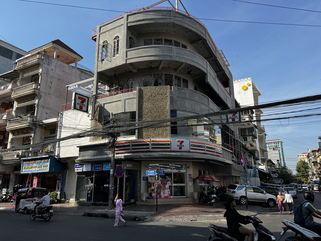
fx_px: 241
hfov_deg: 67.3
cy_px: 120
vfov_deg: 53.1
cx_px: 160
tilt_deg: +15.1
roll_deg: +0.6
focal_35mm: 26
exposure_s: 1/2457
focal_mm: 5.7
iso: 50
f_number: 1.5
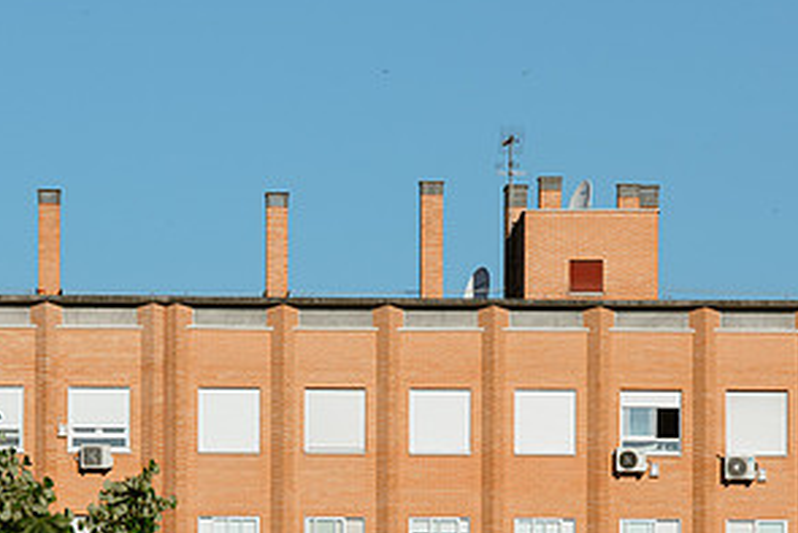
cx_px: 398
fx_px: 7850
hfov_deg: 5.8
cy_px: 505
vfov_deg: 3.9
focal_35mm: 354
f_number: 8
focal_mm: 180
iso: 200
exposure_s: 1/1000
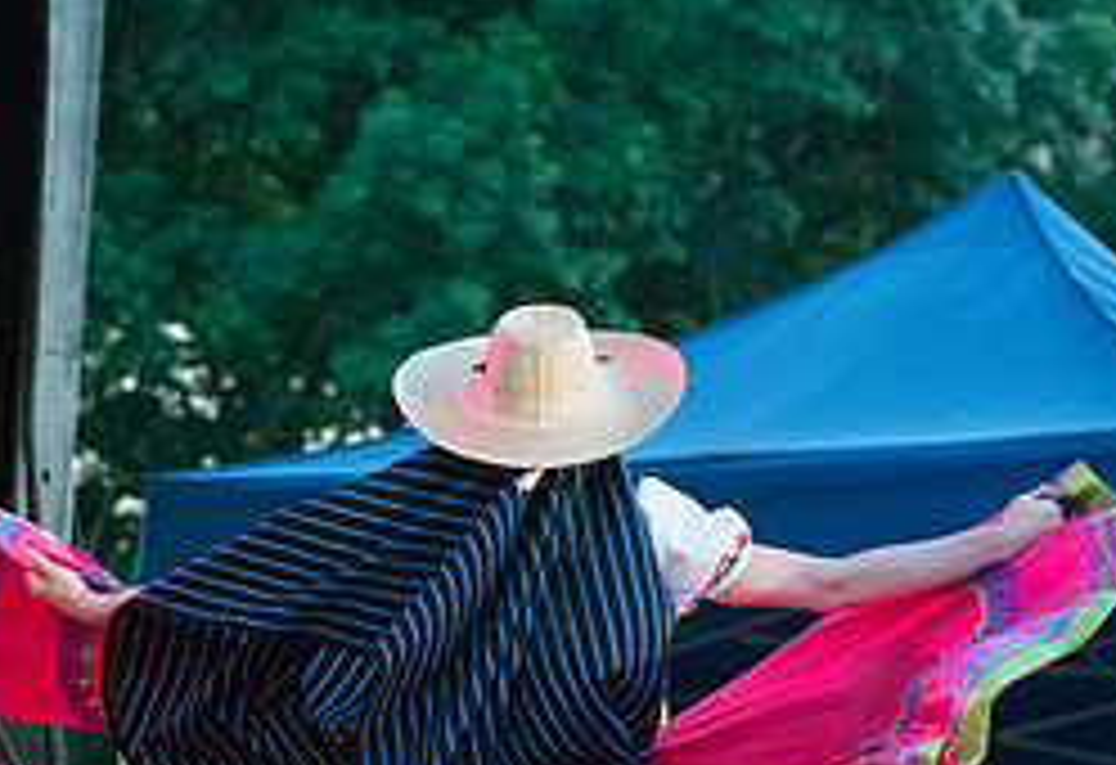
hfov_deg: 11.2
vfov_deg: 7.8
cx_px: -164
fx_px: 5597
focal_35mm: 179
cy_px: 846
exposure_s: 1/1250
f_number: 2.8
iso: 4000
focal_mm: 70
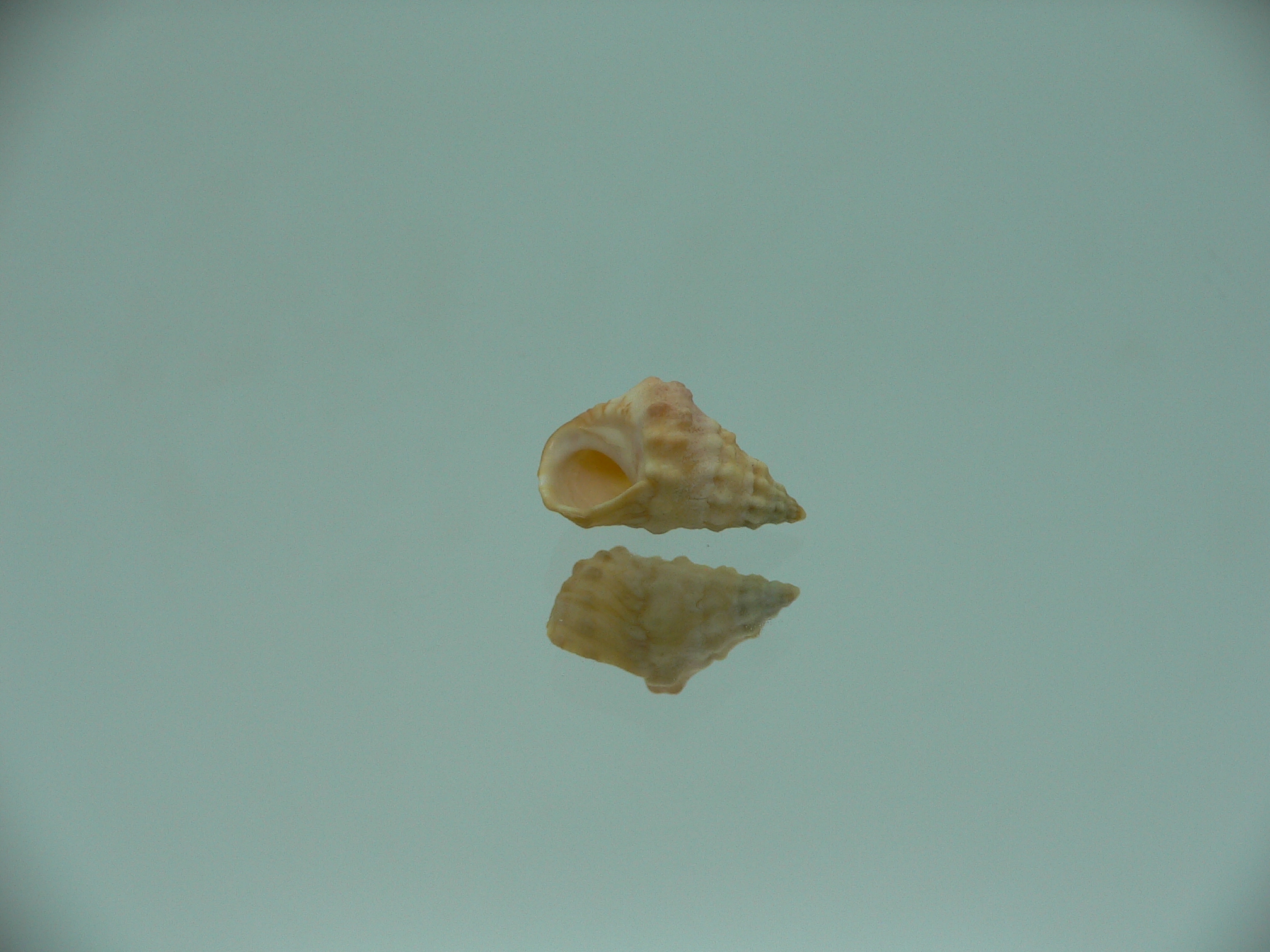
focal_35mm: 35
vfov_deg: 40.7
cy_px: 476
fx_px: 1284
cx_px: 635
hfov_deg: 52.6
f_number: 2.8
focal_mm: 4.6
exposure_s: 1/60
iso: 80
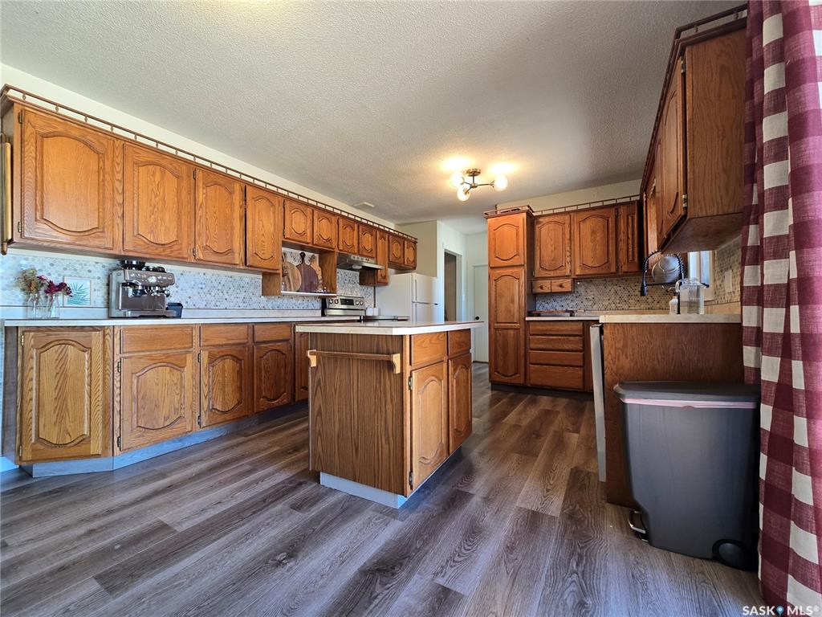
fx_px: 309
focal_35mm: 13
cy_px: 308
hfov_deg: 106.2
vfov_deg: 89.9
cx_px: 411
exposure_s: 1/60
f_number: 2.2
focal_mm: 2.2
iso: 125
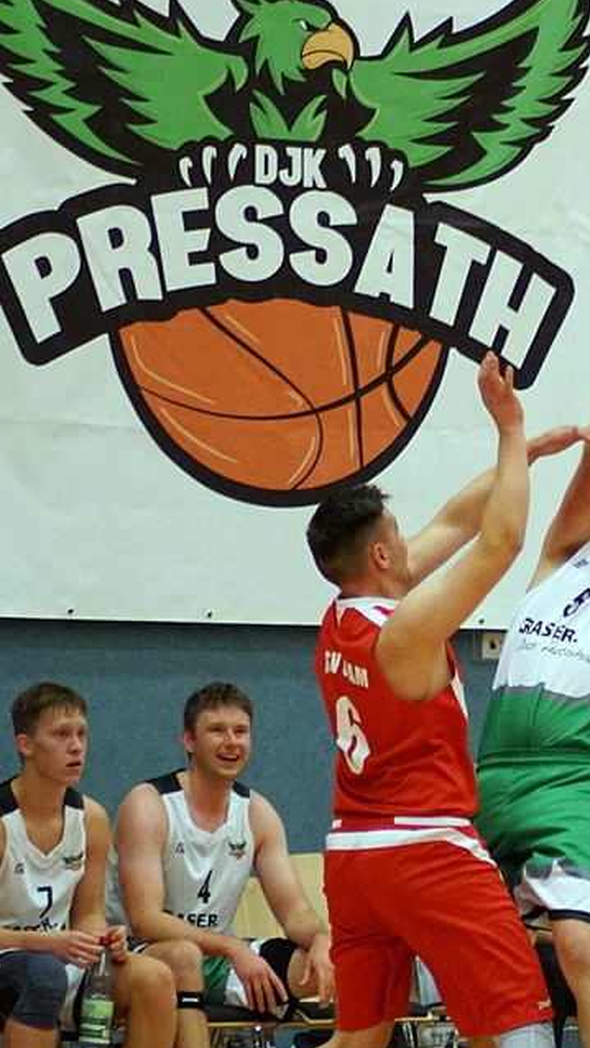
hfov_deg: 4.6
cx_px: 644
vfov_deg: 8.1
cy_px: 516
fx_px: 7396
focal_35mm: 266
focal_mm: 90
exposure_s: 1/200
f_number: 4
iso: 3200
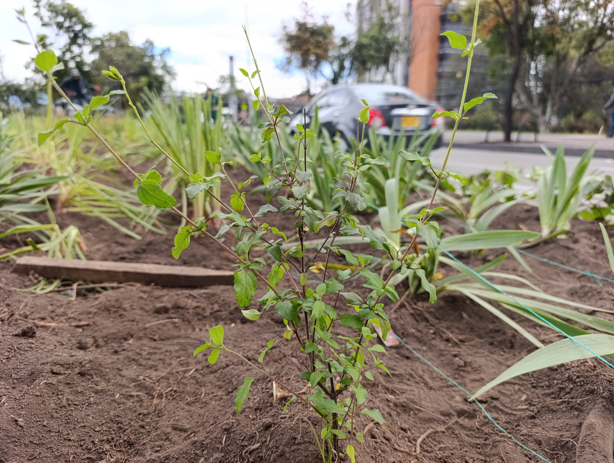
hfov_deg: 73.8
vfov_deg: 59.0
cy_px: 232
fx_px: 409
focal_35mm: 23
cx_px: 307
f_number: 1.6
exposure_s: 1/120
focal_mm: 6.14
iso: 50
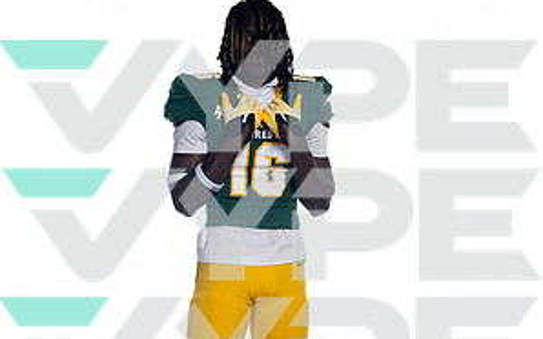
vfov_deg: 7.8
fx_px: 2485
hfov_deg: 12.5
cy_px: 226
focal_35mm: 168
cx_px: 272
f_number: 6.3
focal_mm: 109
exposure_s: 1/250
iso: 400
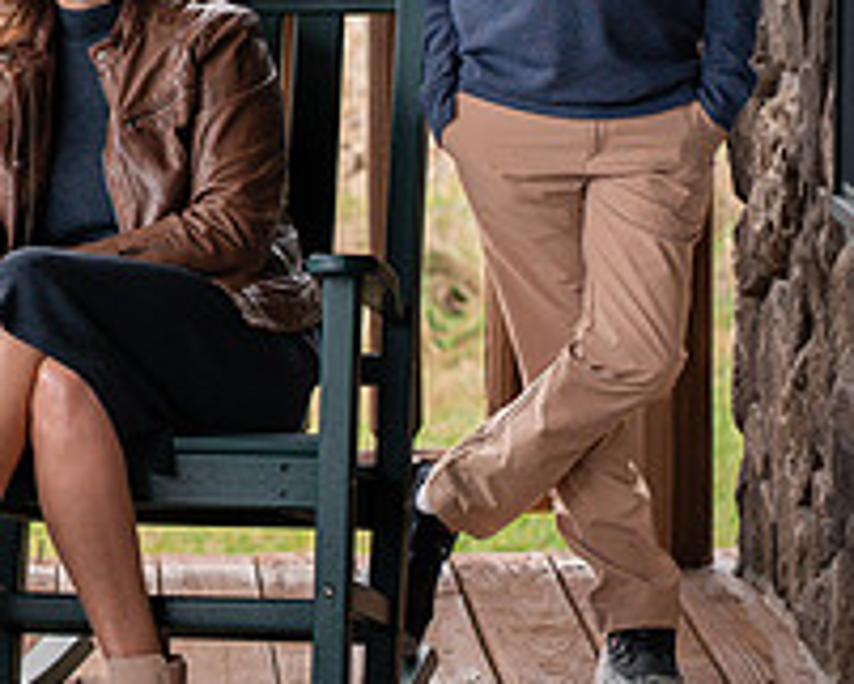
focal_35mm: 256
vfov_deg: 6.0
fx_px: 6474
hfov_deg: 7.5
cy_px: 171
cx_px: -239
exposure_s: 1/250
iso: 320
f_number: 4
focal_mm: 85
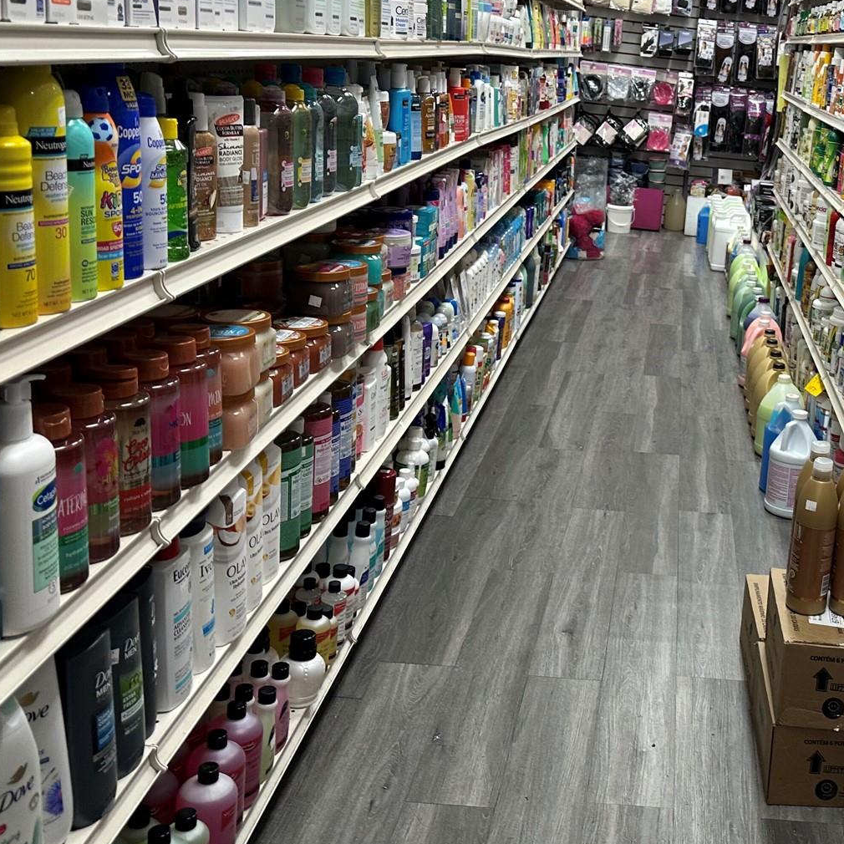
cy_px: 288
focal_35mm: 43
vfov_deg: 38.8
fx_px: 1186
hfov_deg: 37.4
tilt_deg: -11.2
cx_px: 704
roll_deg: -4.4
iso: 125
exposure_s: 1/66
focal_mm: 6.86
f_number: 1.78
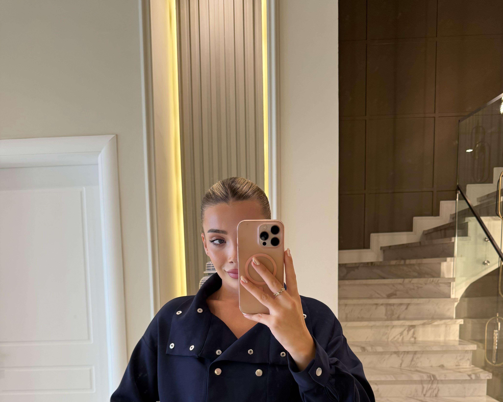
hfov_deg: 55.7
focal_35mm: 32
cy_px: 336
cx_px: 255
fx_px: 476
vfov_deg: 43.1
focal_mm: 6.76
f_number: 1.78
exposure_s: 1/50
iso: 125
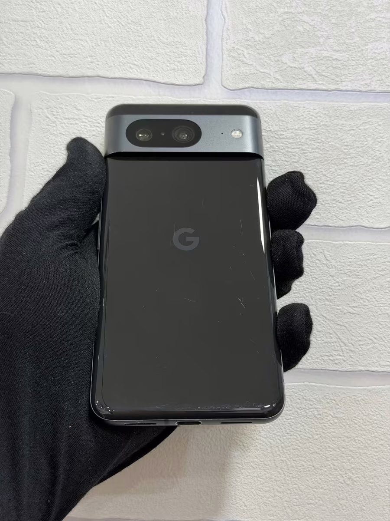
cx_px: 195
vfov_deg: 39.7
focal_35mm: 48
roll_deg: -1.4
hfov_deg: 30.3
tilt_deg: +7.3
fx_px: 721
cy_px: 260
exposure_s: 1/50
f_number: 1.78
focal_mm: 6.76
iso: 100
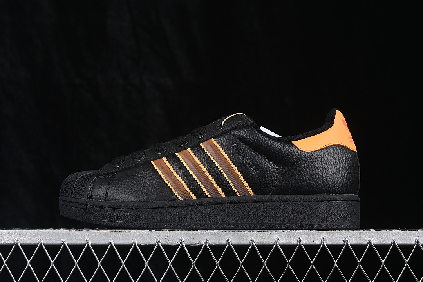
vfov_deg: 18.2
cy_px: 141
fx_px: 881
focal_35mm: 75
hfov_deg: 27.0
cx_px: 212
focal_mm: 50
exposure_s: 1/60
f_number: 6.3
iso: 160
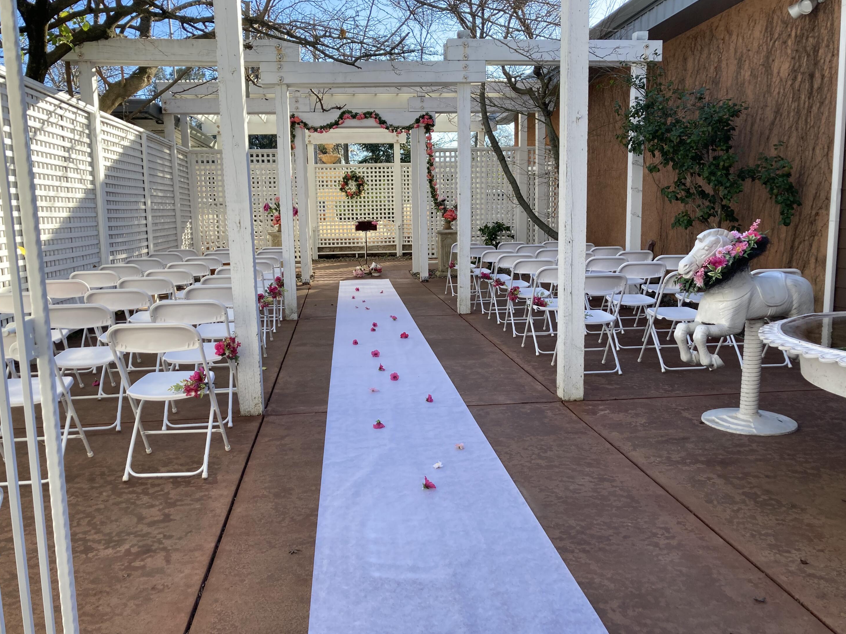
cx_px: 417
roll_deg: +0.2
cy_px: 318
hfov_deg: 61.7
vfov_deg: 48.2
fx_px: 709
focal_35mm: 29
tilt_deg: -8.0
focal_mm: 3.99
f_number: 1.8
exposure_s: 1/444
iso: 20
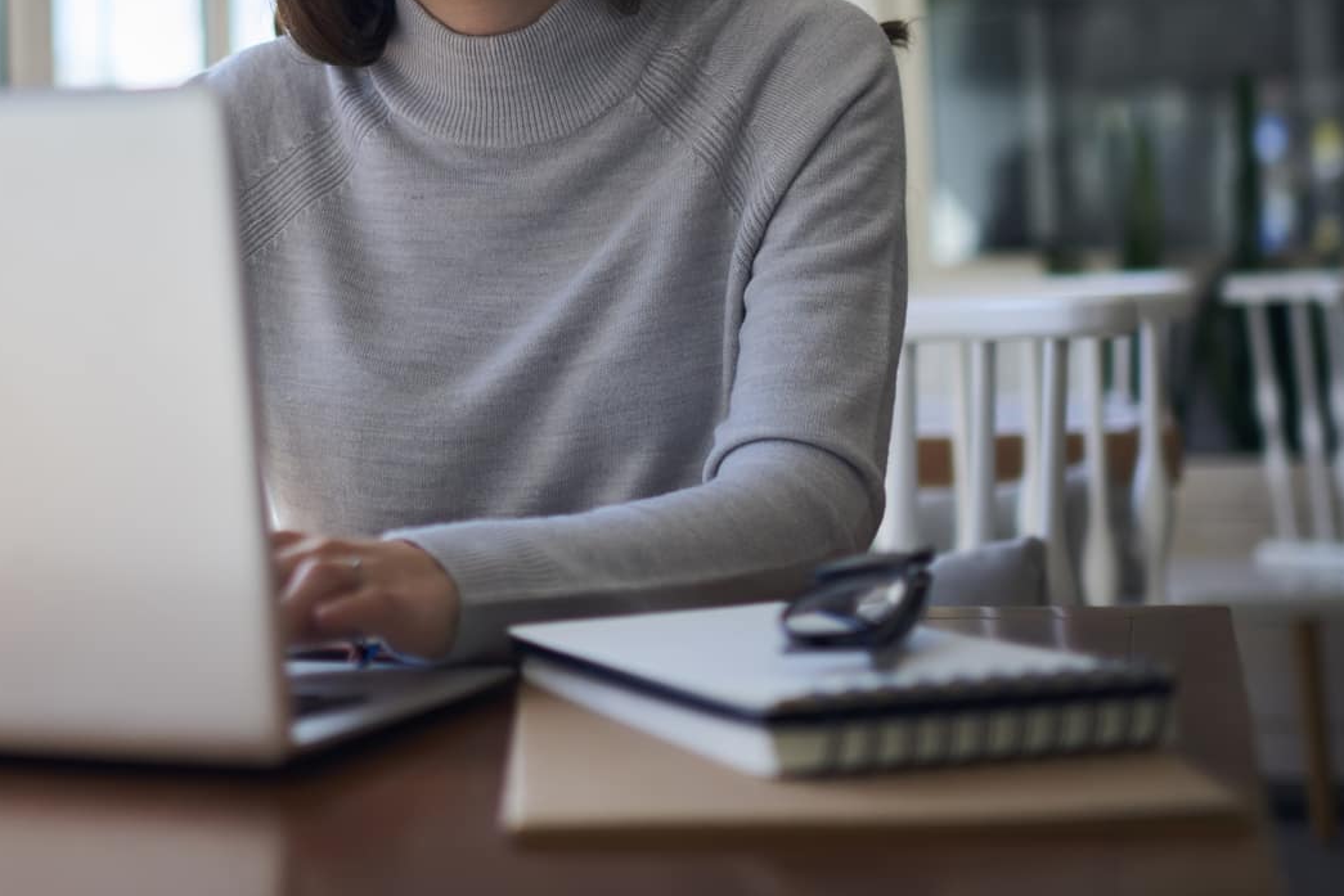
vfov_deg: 18.7
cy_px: 18
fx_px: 2651
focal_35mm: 71
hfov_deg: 27.5
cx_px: 162
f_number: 1.8
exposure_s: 1/1000
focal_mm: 35
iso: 100
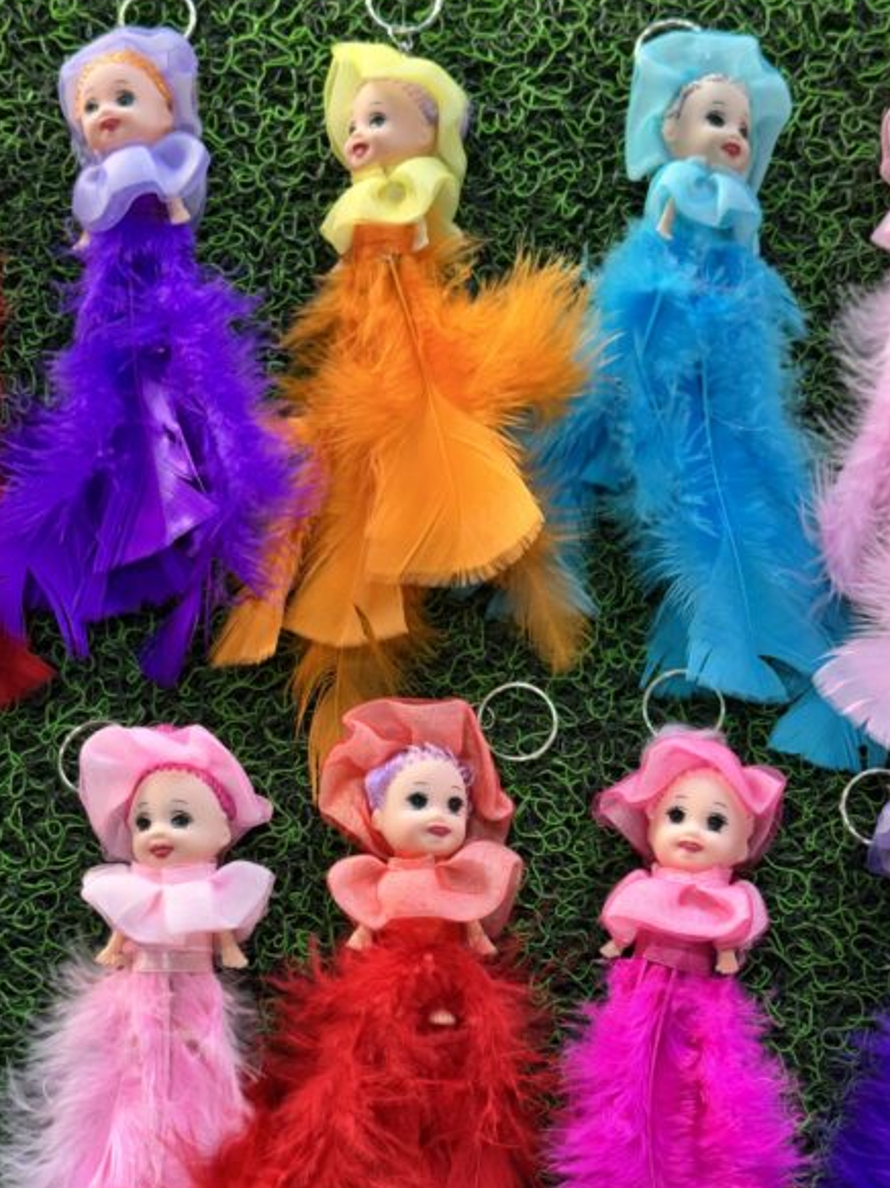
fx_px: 2264
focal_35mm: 66
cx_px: 443
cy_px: 753
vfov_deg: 29.3
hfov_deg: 22.2
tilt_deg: -73.5
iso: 100
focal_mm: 6.76
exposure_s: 1/100
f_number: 1.78
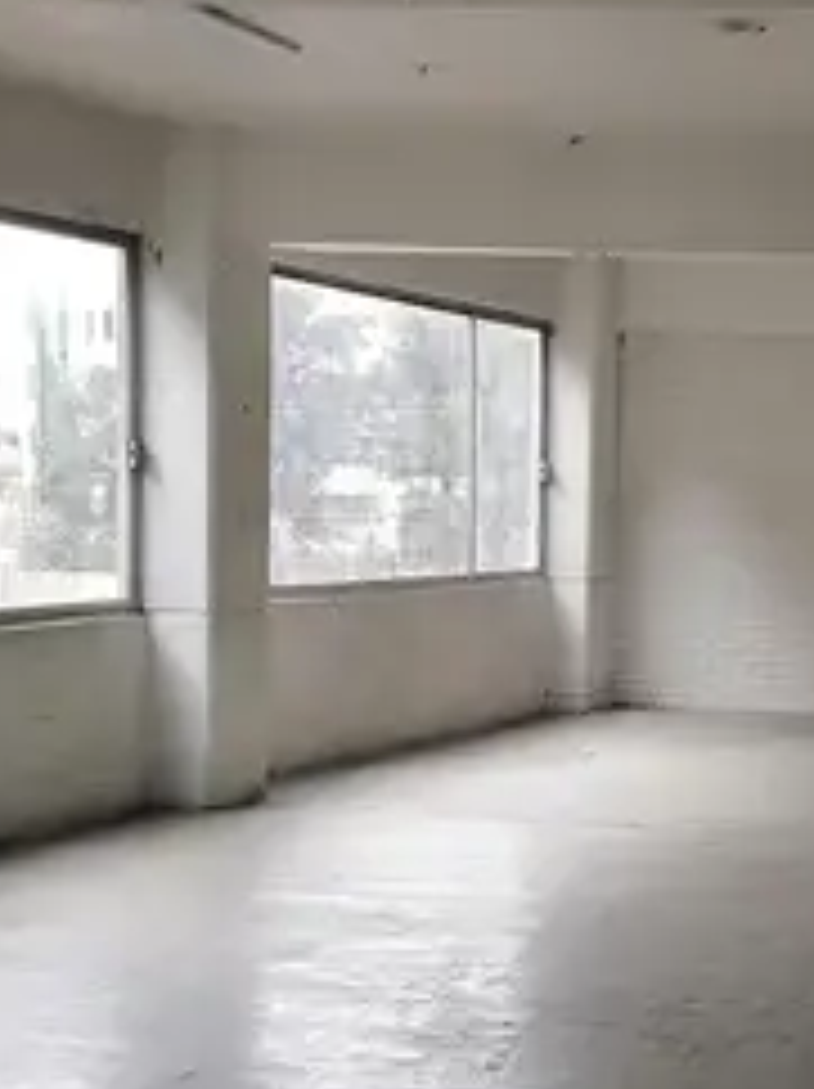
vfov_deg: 28.9
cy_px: 634
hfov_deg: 21.5
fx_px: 2104
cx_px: 688
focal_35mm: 67
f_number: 1.8
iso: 200
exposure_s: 1/120
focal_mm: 5.3
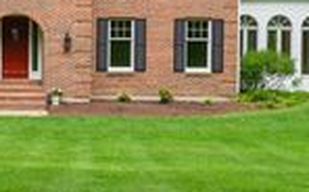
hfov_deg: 25.8
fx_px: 580
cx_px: -88
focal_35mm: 69
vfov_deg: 18.5
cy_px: 20
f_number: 14
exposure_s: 1/8
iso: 100
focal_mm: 20
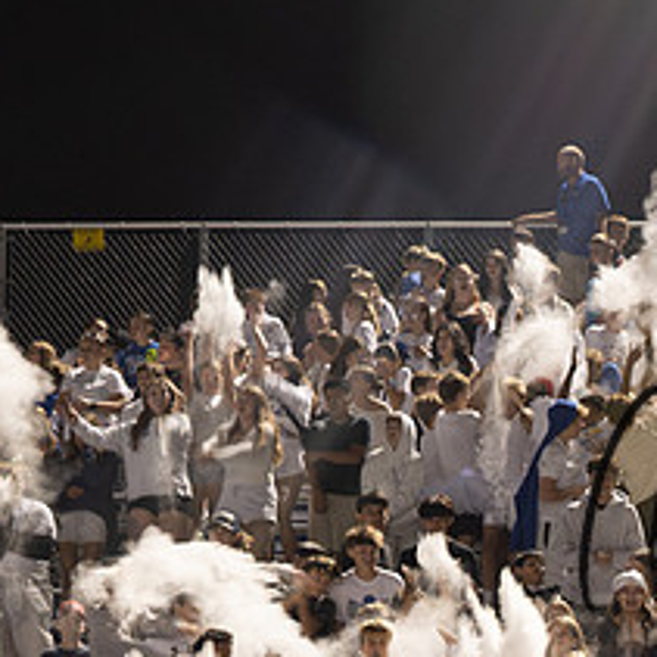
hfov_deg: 8.5
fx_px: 4380
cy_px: 713
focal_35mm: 204
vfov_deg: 8.5
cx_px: 685
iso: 2500
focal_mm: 70
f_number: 6.3
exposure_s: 1/80
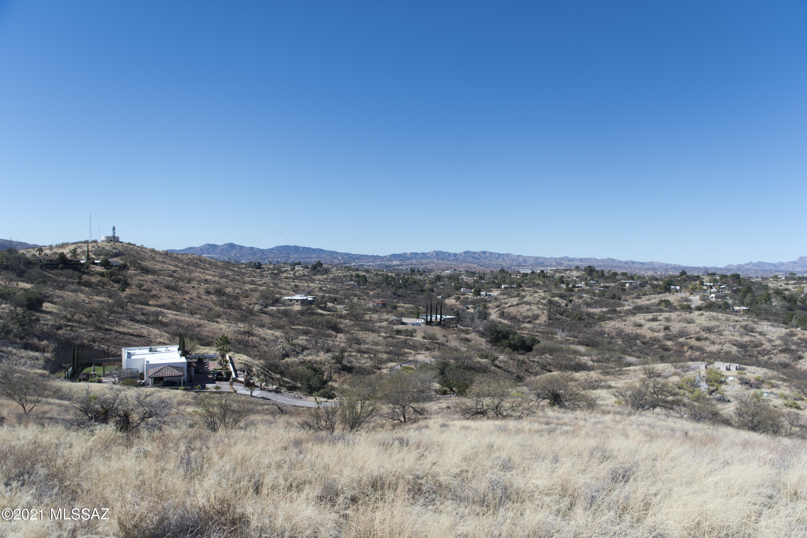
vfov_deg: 53.2
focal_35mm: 24
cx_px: 404
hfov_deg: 73.7
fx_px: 538
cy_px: 269
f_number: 2.8
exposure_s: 1/2000
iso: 200
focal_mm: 24
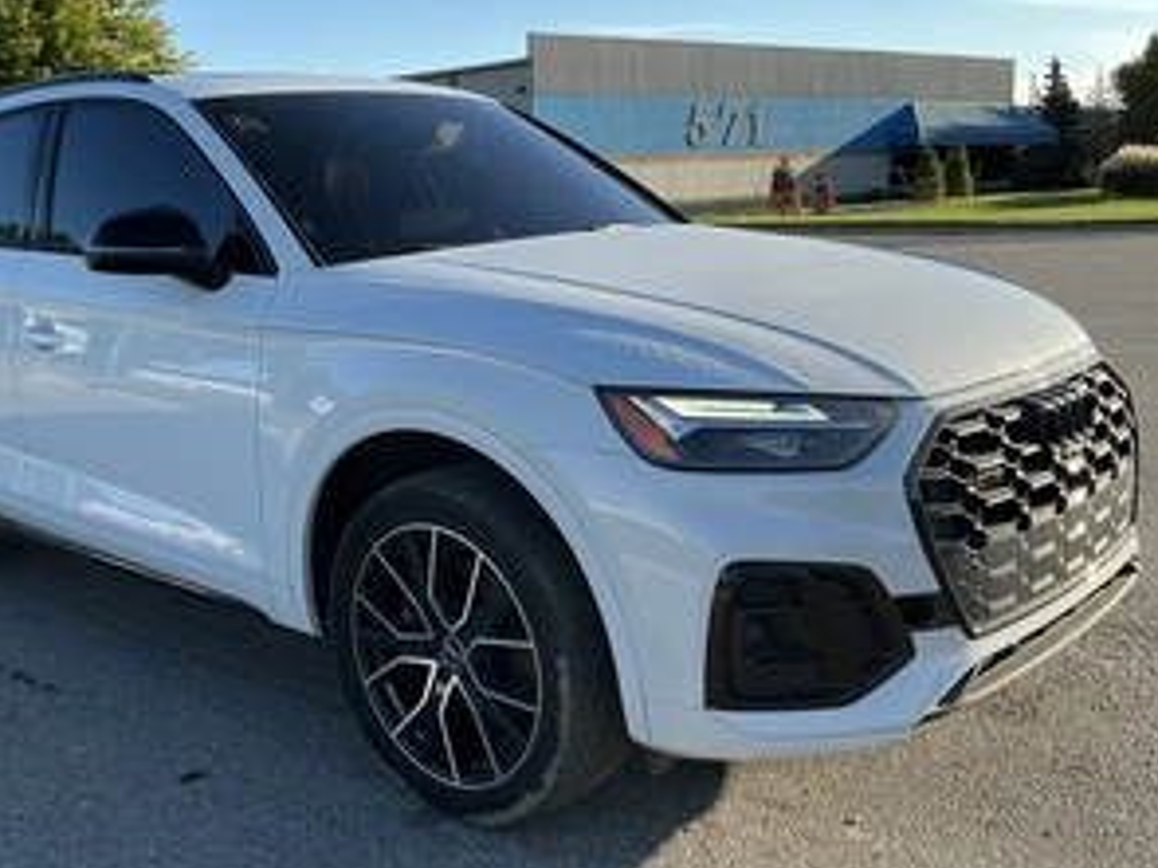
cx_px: 463
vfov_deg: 37.7
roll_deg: +2.4
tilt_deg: -8.3
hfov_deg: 48.7
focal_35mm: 38
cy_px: 420
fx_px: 1271
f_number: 1.8
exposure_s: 1/898
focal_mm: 3
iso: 25
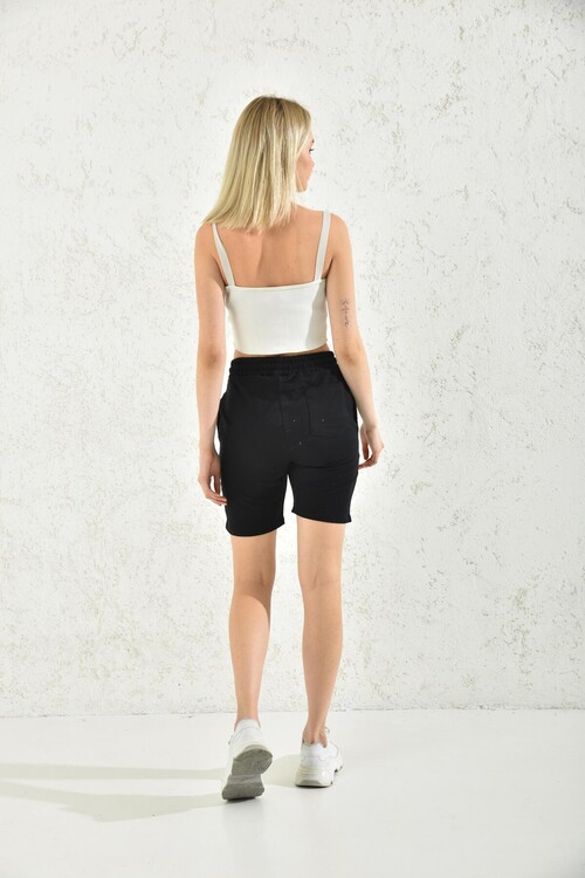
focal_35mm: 56
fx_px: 1365
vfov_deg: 35.6
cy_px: 439
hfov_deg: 24.2
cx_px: 292
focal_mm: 56
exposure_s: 1/160
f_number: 7.1
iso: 100
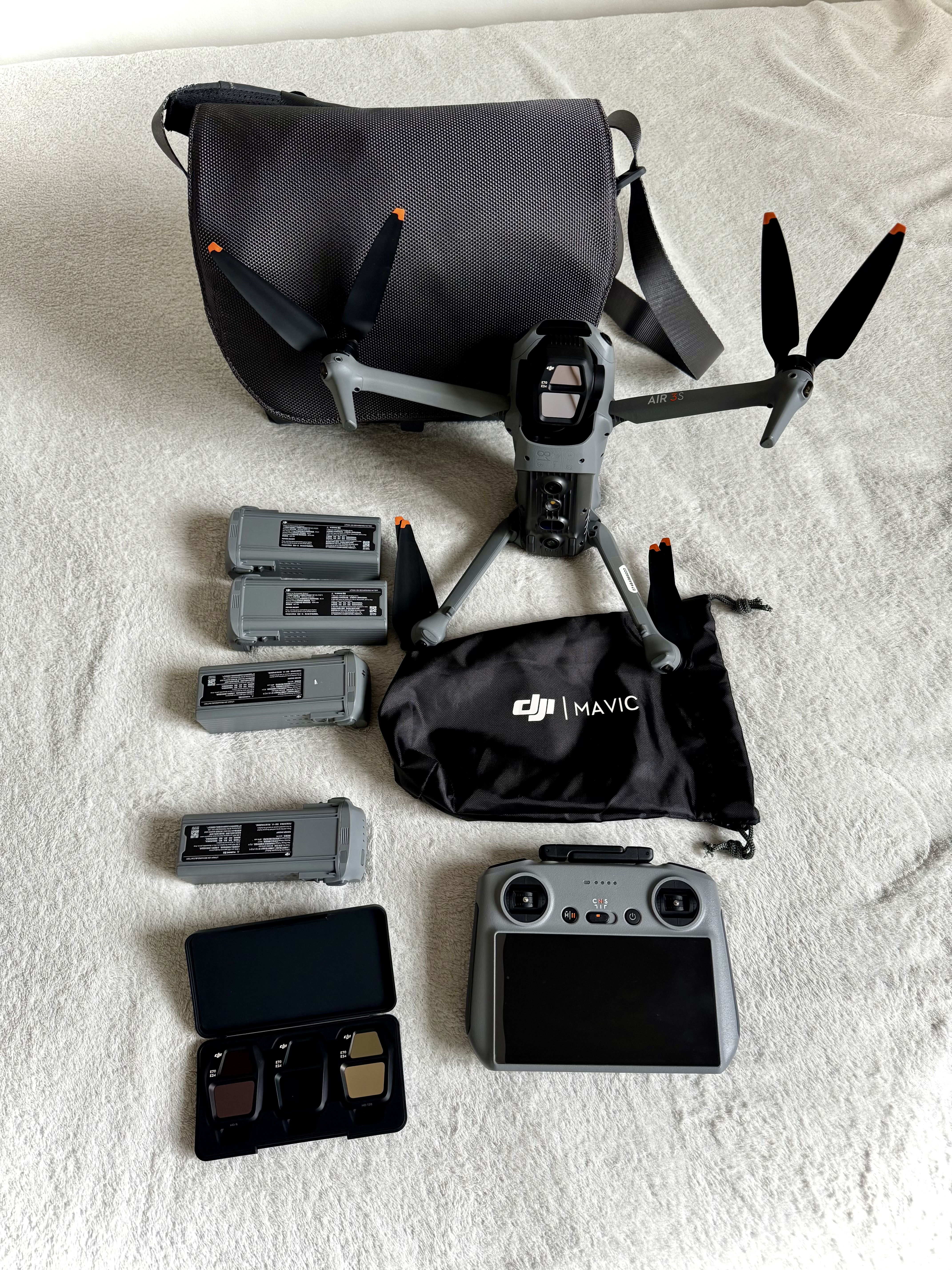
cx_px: 476
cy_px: 635
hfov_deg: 56.8
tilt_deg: -63.2
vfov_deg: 71.6
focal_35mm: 24
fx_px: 880
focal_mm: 6.76
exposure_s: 1/100
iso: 200
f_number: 1.78
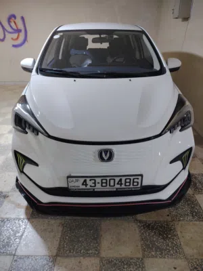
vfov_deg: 71.6
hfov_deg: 56.8
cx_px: 102
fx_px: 188
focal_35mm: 24
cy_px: 136
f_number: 1.75
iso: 1400
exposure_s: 1/25
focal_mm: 5.25
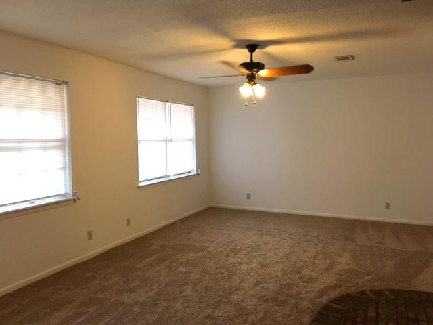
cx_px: 216
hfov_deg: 61.7
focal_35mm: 29
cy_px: 162
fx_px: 363
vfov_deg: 48.2
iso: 64
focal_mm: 4.15
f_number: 2.2
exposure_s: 1/15
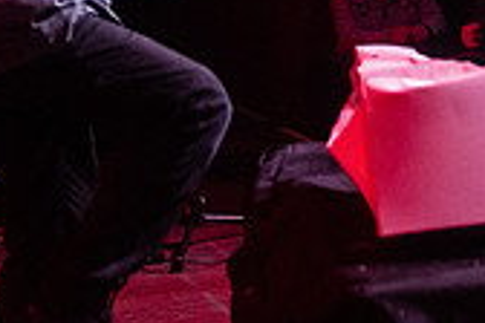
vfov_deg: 8.5
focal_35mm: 158
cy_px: -190
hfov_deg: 13.0
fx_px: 2128
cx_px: 351
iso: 2000
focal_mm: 40
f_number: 3.2
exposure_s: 1/160
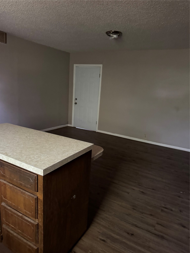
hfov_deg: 56.8
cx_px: 95
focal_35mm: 24
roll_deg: -4.0
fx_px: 176
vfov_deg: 71.6
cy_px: 126
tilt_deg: -12.6
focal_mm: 6.76
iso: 1000
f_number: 1.78
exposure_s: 1/30
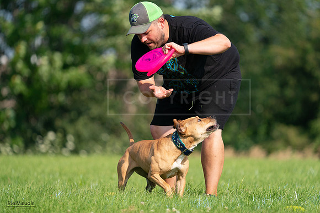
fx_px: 4054
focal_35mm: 456
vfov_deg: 3.0
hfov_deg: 4.5
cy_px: 106
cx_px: 160
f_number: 6.3
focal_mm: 456
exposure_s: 1/4000
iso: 1250
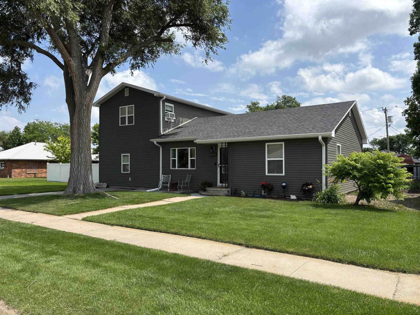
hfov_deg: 67.3
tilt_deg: +0.3
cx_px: 210
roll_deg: -0.1
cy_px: 158
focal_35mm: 26
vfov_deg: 53.1
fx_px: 315
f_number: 1.6
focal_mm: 5.96
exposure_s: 1/3650
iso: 50
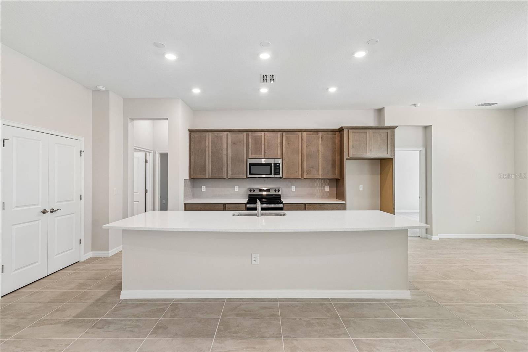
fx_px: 220
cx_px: 264
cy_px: 176
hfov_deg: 100.4
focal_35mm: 15
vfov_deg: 77.3
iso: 100
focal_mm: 10
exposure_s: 1/5
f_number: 7.1
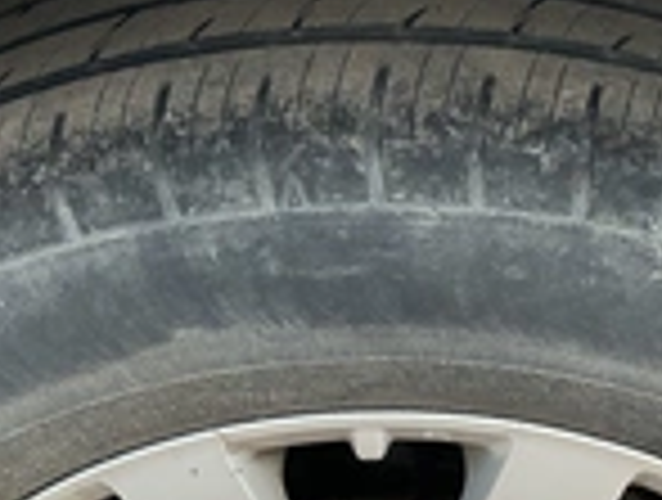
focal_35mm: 76
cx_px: 419
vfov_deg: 18.8
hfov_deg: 25.5
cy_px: 523
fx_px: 1457
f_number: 1.8
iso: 25
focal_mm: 3
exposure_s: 1/327
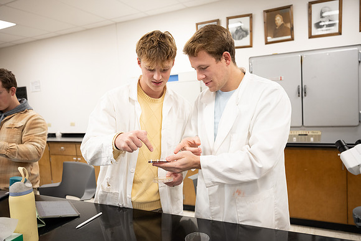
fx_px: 271
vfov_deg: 48.0
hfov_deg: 67.4
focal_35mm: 27
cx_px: 180
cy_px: 120
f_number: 2.8
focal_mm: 27
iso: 1000
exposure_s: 1/160
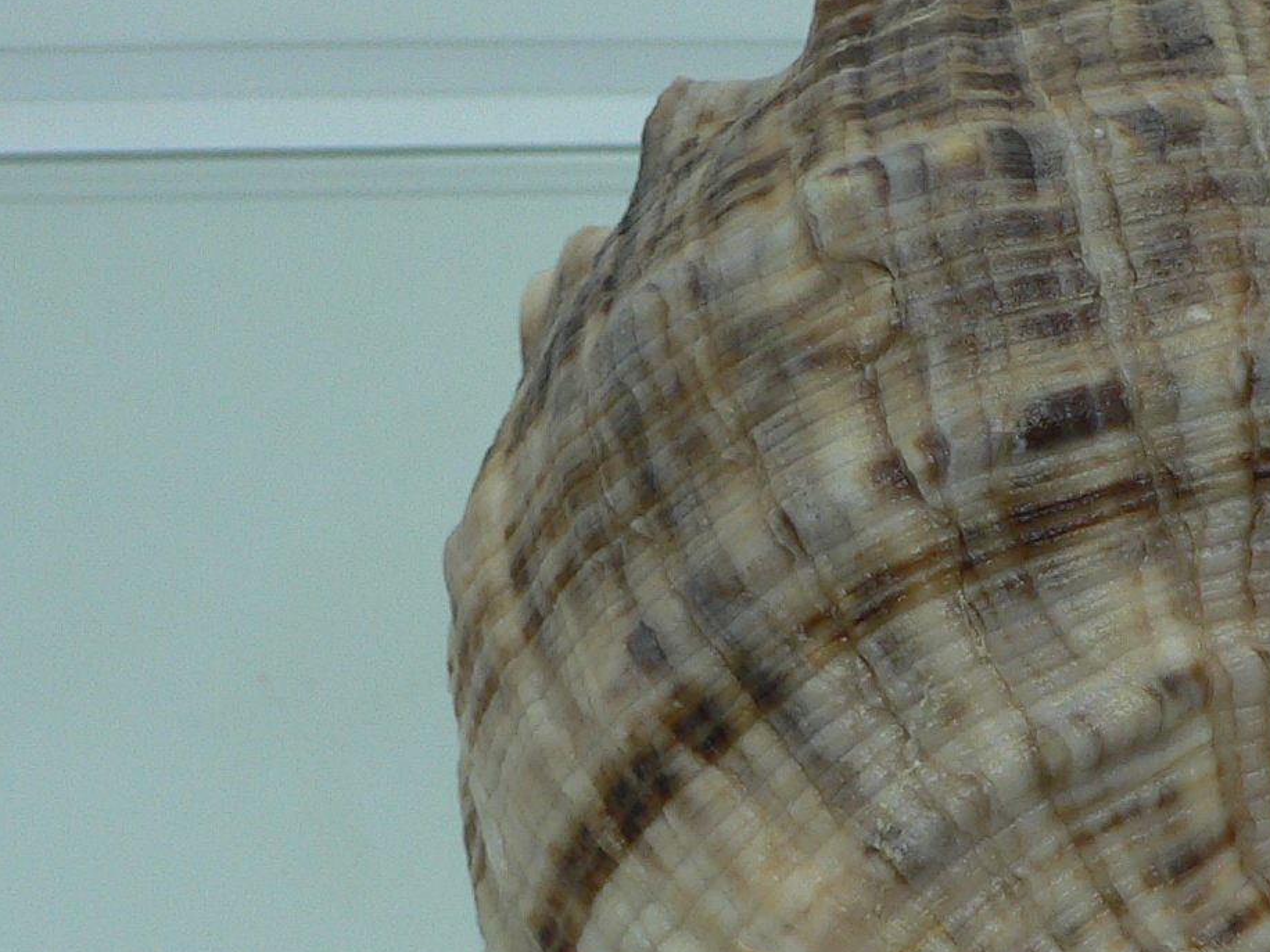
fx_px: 2825
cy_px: 662
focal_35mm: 77
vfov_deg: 19.1
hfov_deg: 24.8
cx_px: 1063
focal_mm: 4.6
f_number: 2.8
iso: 80
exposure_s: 1/60
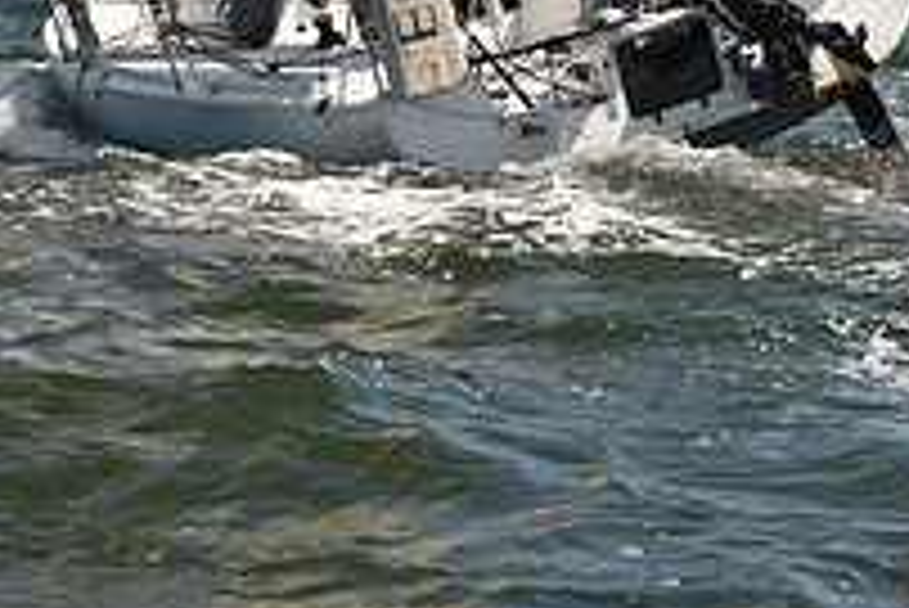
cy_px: -38
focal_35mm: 201
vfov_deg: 6.8
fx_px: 5079
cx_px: 472
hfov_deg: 10.2
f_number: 4.5
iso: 250
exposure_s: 1/1250
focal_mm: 70
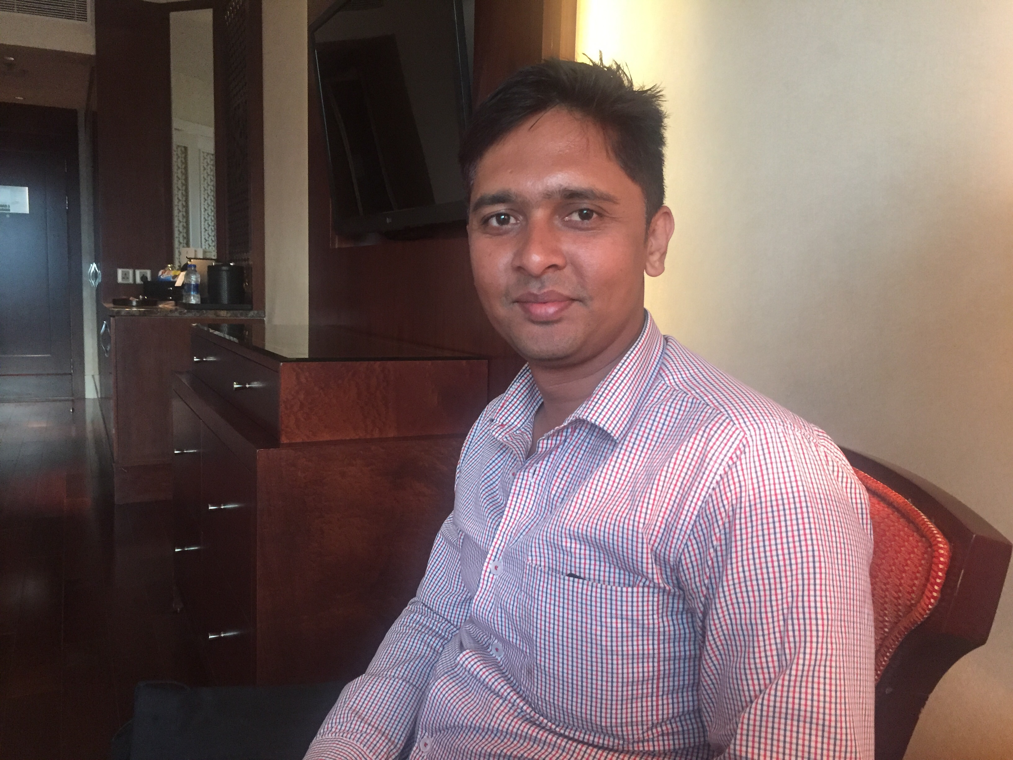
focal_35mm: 29
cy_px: 380
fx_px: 849
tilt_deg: -6.0
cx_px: 506
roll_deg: -2.5
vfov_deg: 48.2
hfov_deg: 61.7
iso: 250
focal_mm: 4.15
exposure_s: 1/25
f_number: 2.2
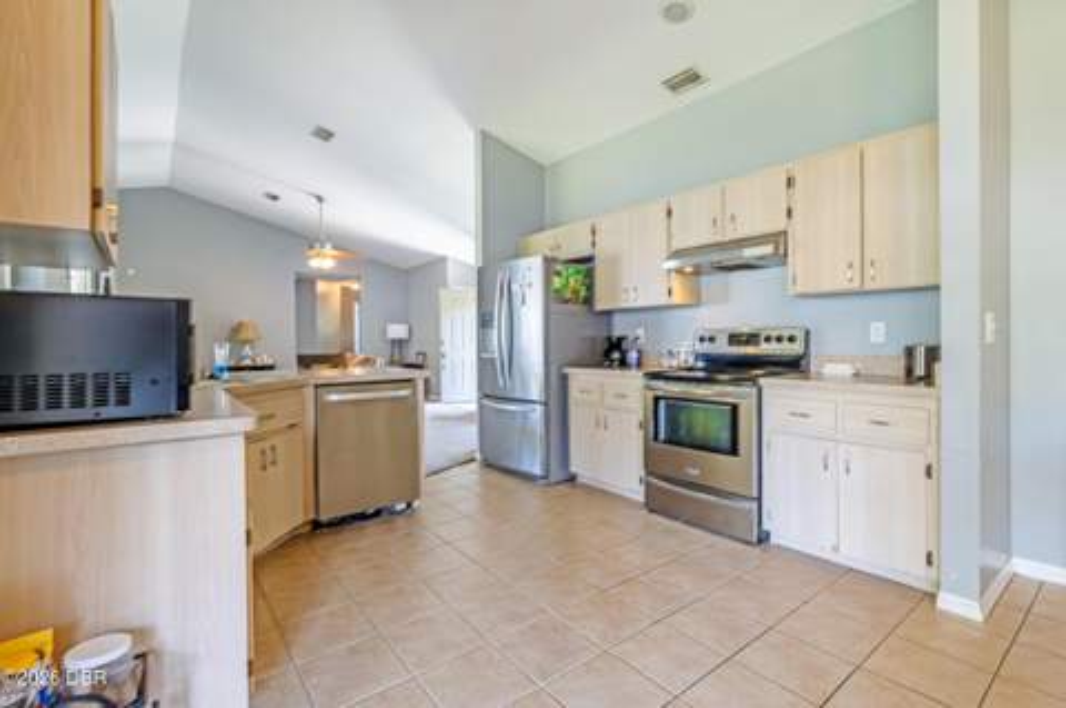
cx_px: 533
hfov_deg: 95.0
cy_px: 354
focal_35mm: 16
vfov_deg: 71.9
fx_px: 488
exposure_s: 1/60
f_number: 9
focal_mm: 11
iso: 250
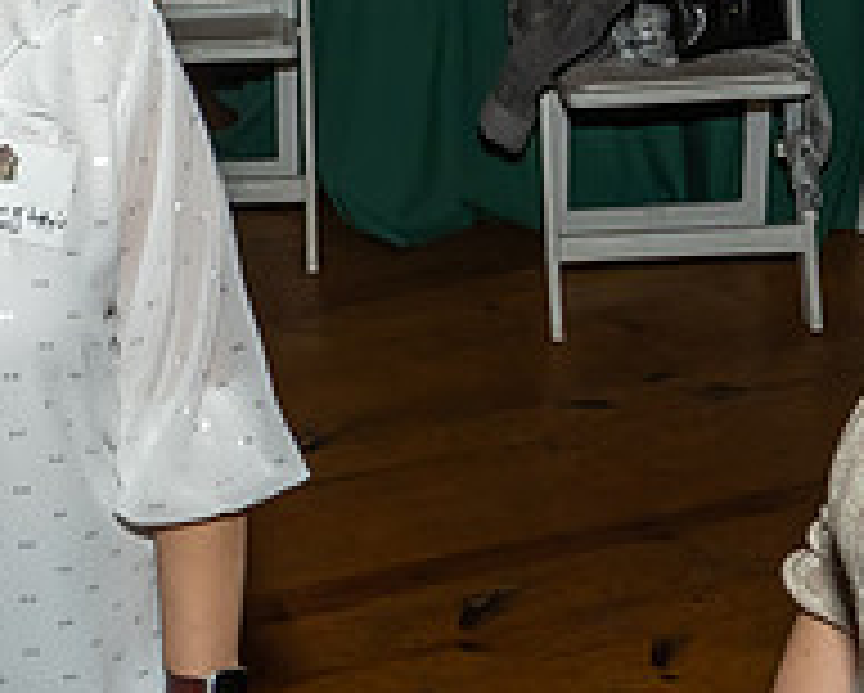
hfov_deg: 18.3
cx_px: -145
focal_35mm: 100
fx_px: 2560
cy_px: 317
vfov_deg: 15.4
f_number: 7.1
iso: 640
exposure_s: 1/250
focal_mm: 17
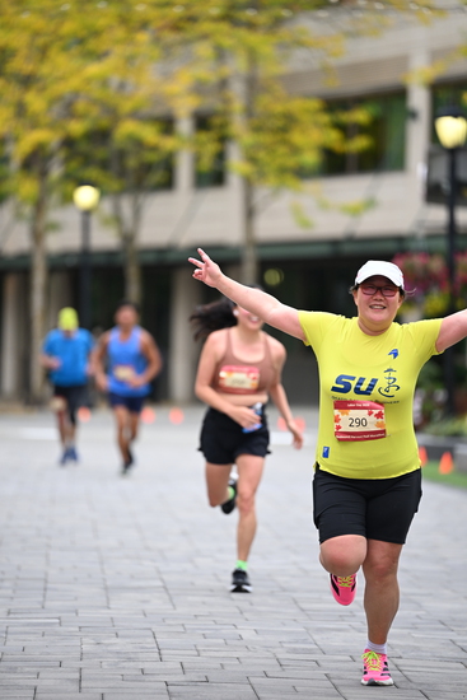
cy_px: 350
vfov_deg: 10.3
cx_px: 234
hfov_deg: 6.9
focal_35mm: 200
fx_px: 3889
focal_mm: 200
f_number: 2.8
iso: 640
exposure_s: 1/1600
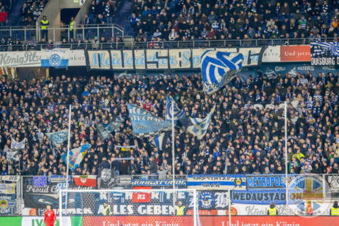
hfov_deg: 7.7
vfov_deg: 5.2
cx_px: 170
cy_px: 113
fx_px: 2504
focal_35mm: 266
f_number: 4
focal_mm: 97.49
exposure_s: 1/125
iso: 1600
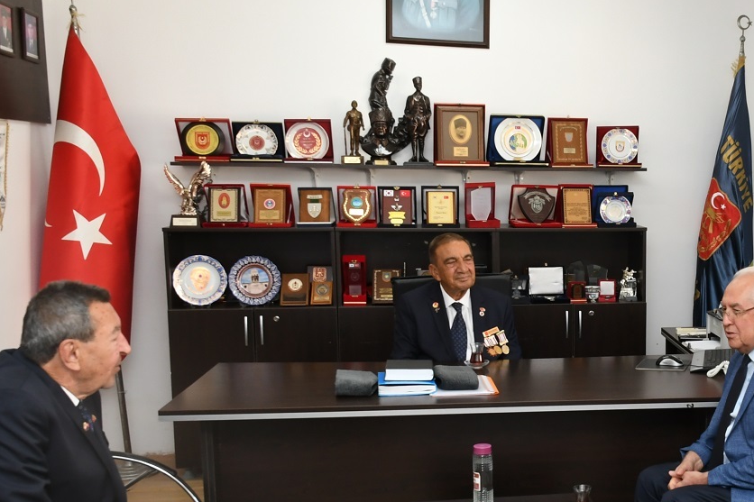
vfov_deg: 27.9
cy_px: 326
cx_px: 623
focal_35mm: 48
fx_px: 1005
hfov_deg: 39.2
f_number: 6.3
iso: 640
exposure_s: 1/60
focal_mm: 16
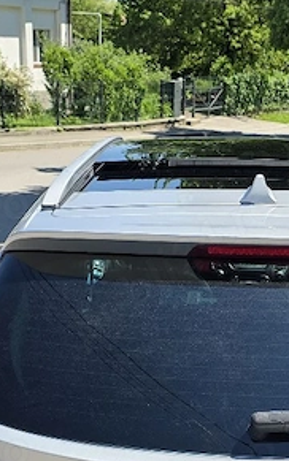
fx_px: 844
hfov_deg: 19.2
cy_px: 304
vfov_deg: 30.4
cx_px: 237
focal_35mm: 67
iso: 80
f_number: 1.7
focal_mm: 6.3
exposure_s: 1/5000
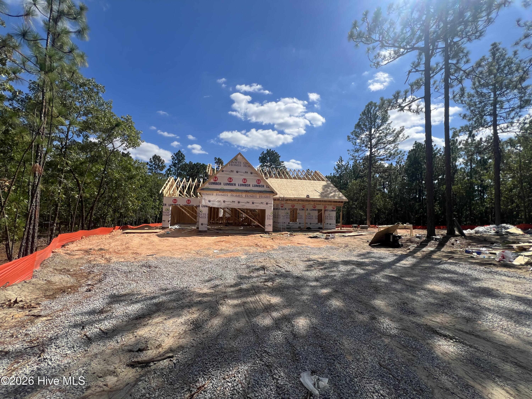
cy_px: 200
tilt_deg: +3.9
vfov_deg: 89.9
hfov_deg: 106.2
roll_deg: -1.3
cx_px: 266
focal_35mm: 13
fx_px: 200
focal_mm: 1.57
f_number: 1.8
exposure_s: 1/2660
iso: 32
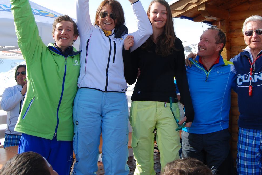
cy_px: 51
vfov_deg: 30.2
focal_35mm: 44
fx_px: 321
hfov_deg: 44.3
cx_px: 151
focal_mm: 18
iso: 100
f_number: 5.6
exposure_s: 1/250
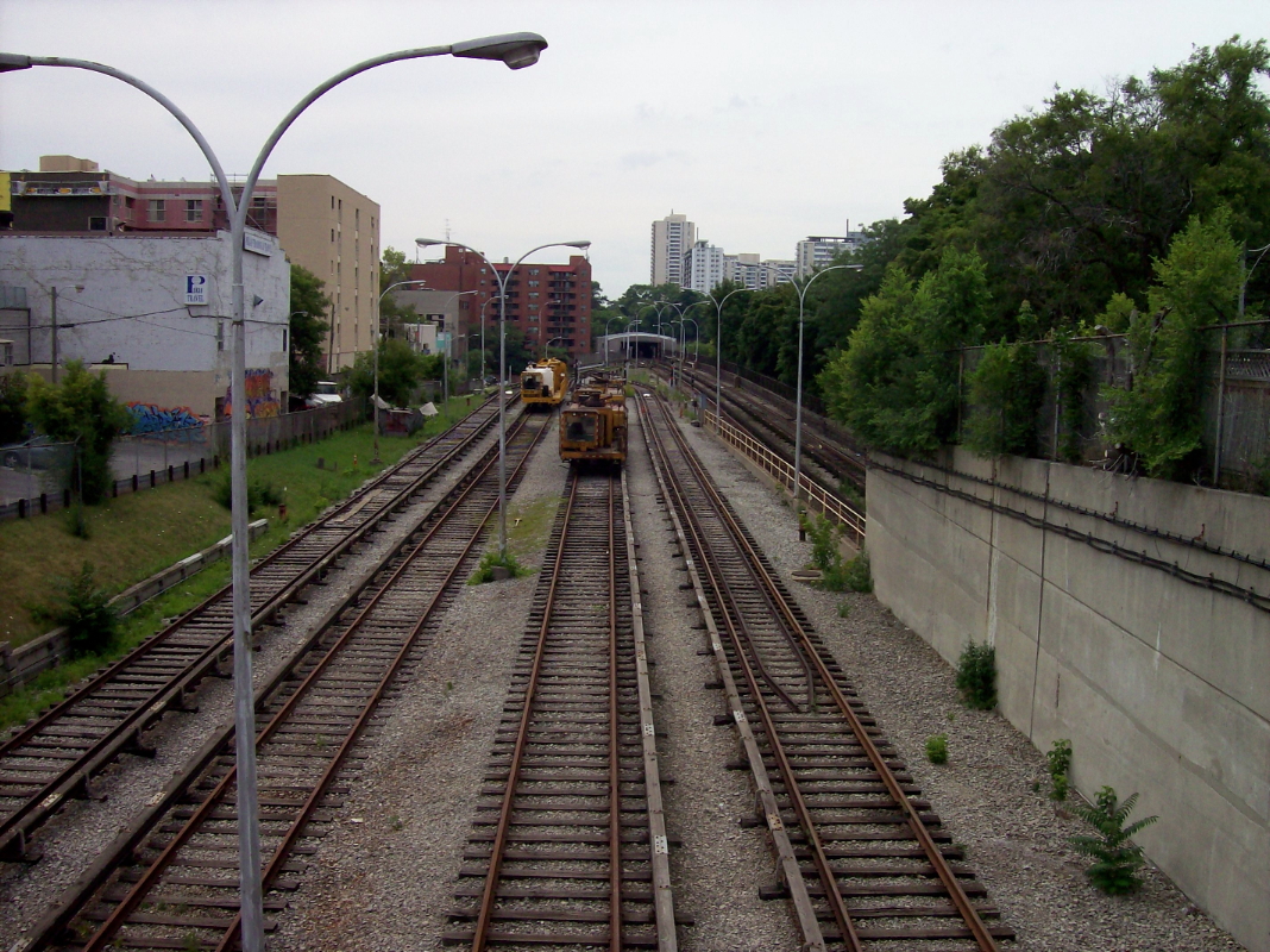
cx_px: 635
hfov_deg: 51.4
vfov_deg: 39.6
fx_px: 1320
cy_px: 476
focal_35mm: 36
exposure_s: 1/834
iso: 80
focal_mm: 6
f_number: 4.8
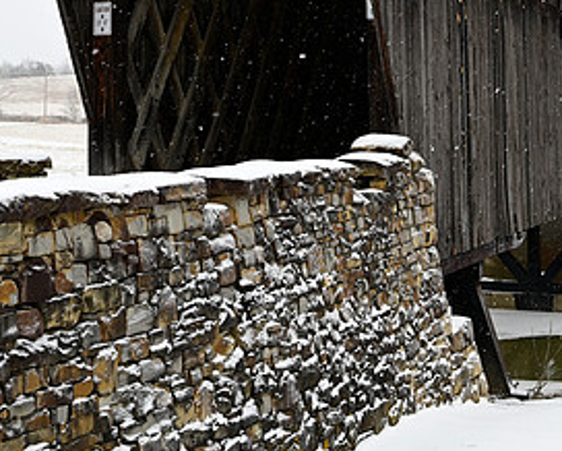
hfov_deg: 31.2
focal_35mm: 60
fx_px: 999
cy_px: 69
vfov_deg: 24.9
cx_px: 372
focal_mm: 30
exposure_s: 1/100
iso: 100
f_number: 8
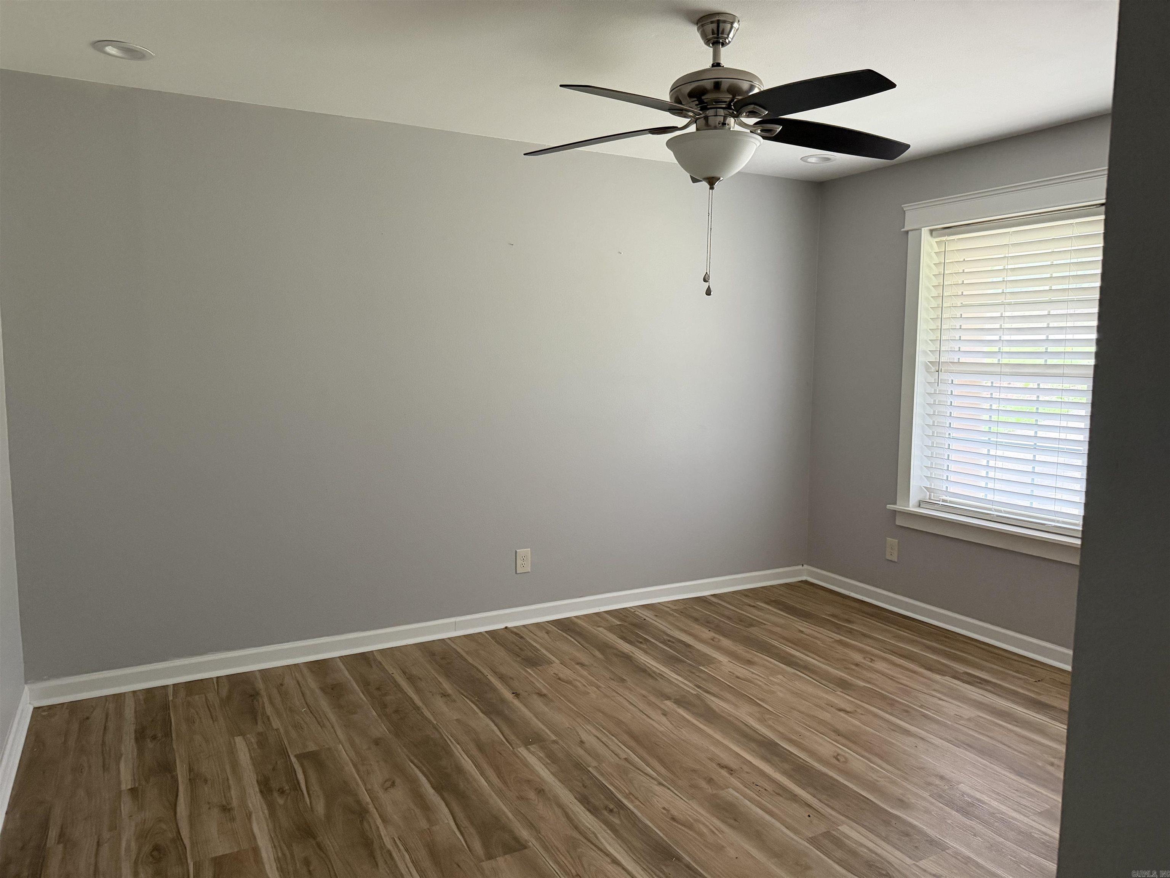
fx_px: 811
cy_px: 439
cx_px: 585
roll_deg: -0.1
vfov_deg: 56.8
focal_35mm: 24
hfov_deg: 71.6
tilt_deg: -5.3
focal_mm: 6.76
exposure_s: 1/60
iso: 640
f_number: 1.78
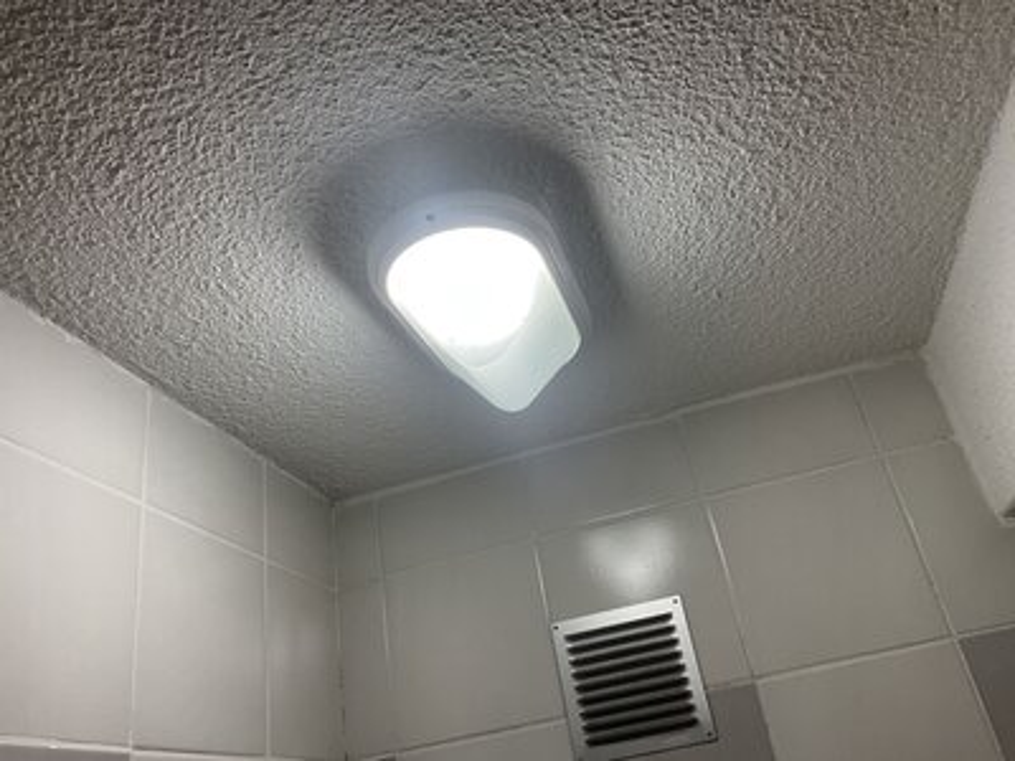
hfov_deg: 61.7
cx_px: 508
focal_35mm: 29
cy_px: 380
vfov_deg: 48.2
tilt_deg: +28.8
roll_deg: +11.0
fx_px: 850
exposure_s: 1/100
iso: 32
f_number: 1.8
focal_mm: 3
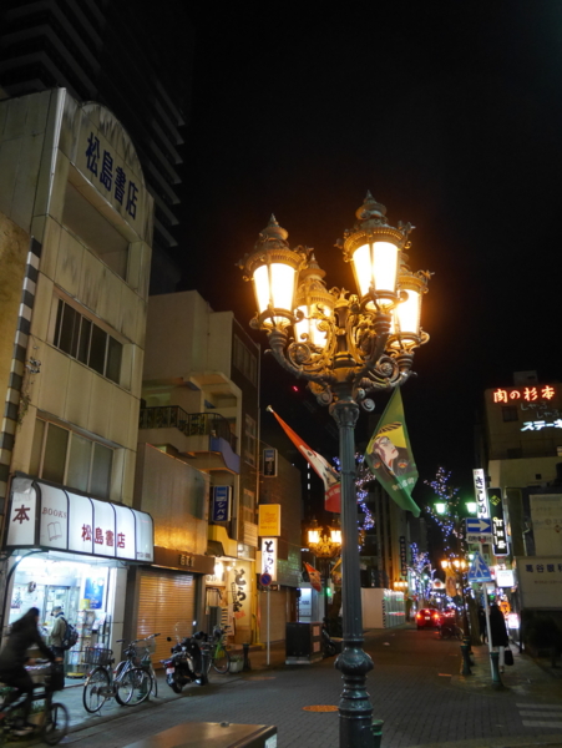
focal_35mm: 30
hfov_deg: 46.9
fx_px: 648
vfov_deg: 59.9
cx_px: 281
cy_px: 374
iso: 3200
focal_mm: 15
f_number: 3.8
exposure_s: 1/60
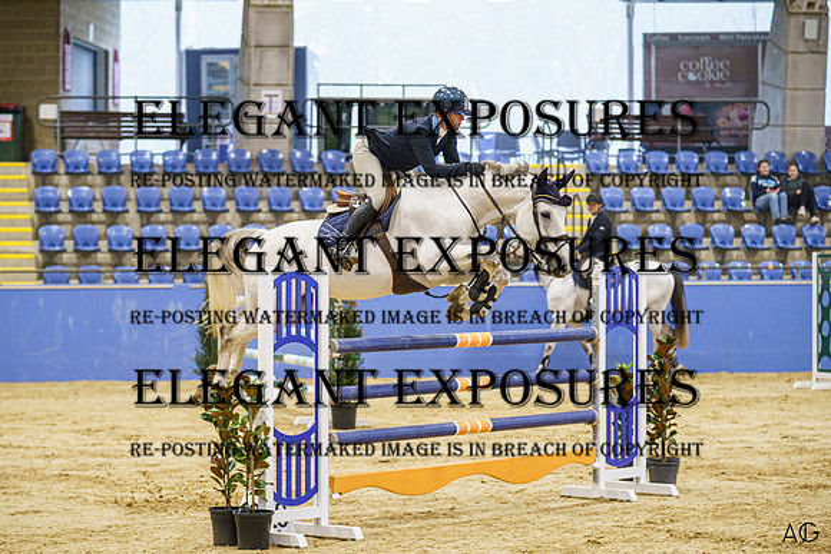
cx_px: 402
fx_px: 2611
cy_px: 307
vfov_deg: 12.1
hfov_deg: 18.1
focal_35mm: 113
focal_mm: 99
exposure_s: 1/1000
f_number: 2.8
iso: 5000
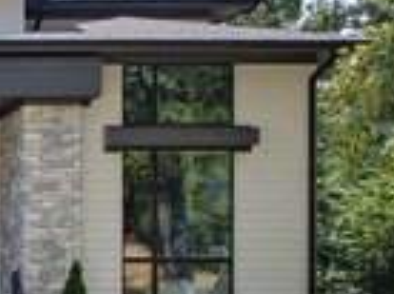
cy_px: 258
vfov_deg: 16.7
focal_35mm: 87
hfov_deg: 19.5
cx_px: -203
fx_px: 989
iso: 240
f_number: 2.8
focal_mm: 12.3
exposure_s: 1/2000
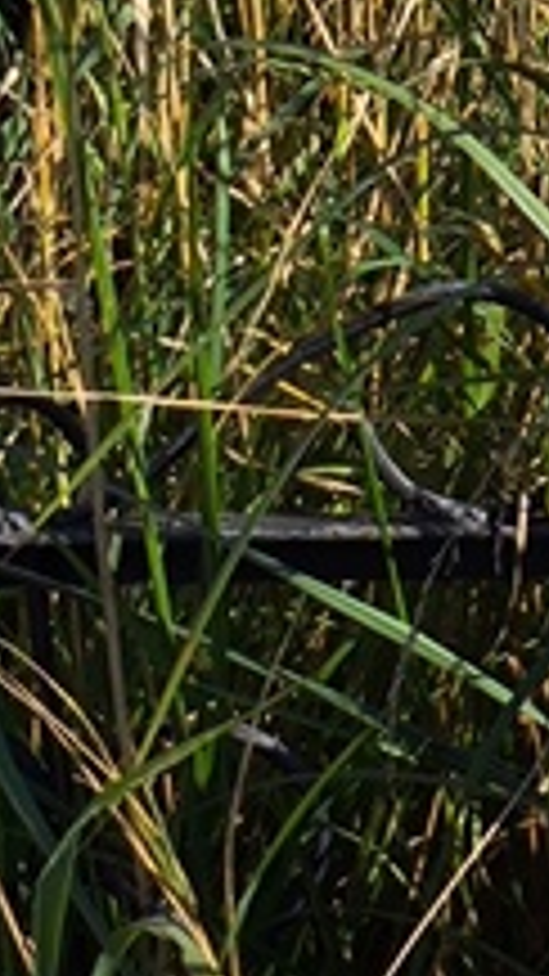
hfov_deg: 5.6
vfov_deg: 10.6
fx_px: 5204
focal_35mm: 201
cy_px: -13
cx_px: 1694
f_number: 1.7
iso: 50
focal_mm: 4.71
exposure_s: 1/1158
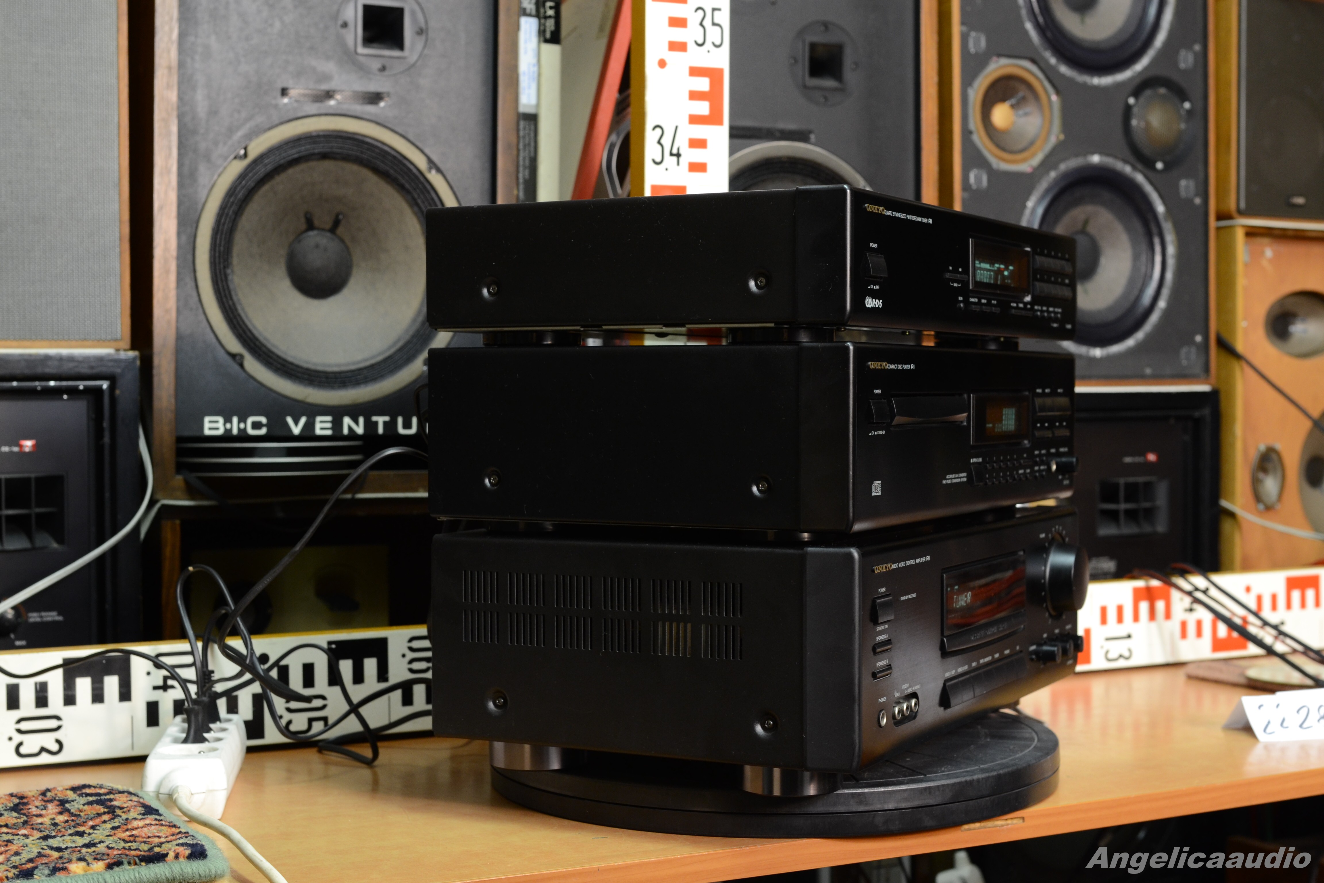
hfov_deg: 37.9
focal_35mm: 52
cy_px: 442
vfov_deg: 25.8
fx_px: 1931
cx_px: 662
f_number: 5.6
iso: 400
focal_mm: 35
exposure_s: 1/15
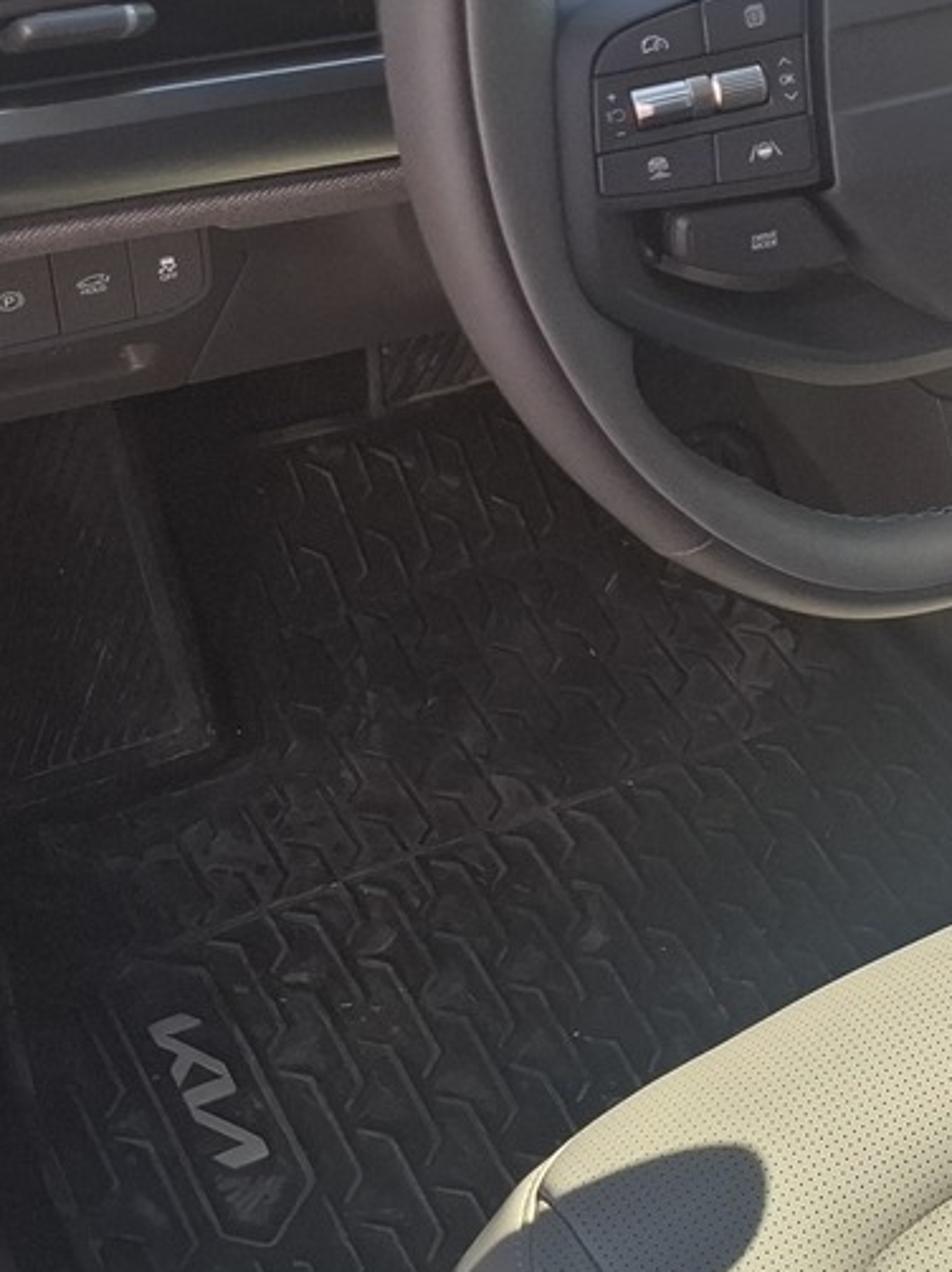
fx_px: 2422
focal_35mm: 66
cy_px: 547
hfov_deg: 20.1
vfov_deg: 29.4
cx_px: 1289
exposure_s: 1/392
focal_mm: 5.54
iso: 50
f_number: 1.8
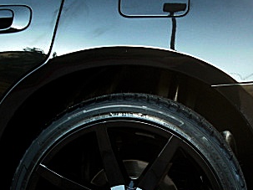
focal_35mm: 76
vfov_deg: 19.2
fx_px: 555
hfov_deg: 25.4
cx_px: 186
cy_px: 146
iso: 200
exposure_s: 1/100
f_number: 2.8
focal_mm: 6.3
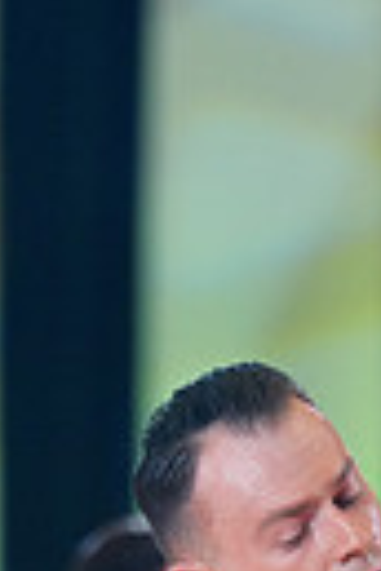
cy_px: 1173
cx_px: 481
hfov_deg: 1.6
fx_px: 13239
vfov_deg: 2.5
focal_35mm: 834
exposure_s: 1/400
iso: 2000
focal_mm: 185
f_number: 2.8
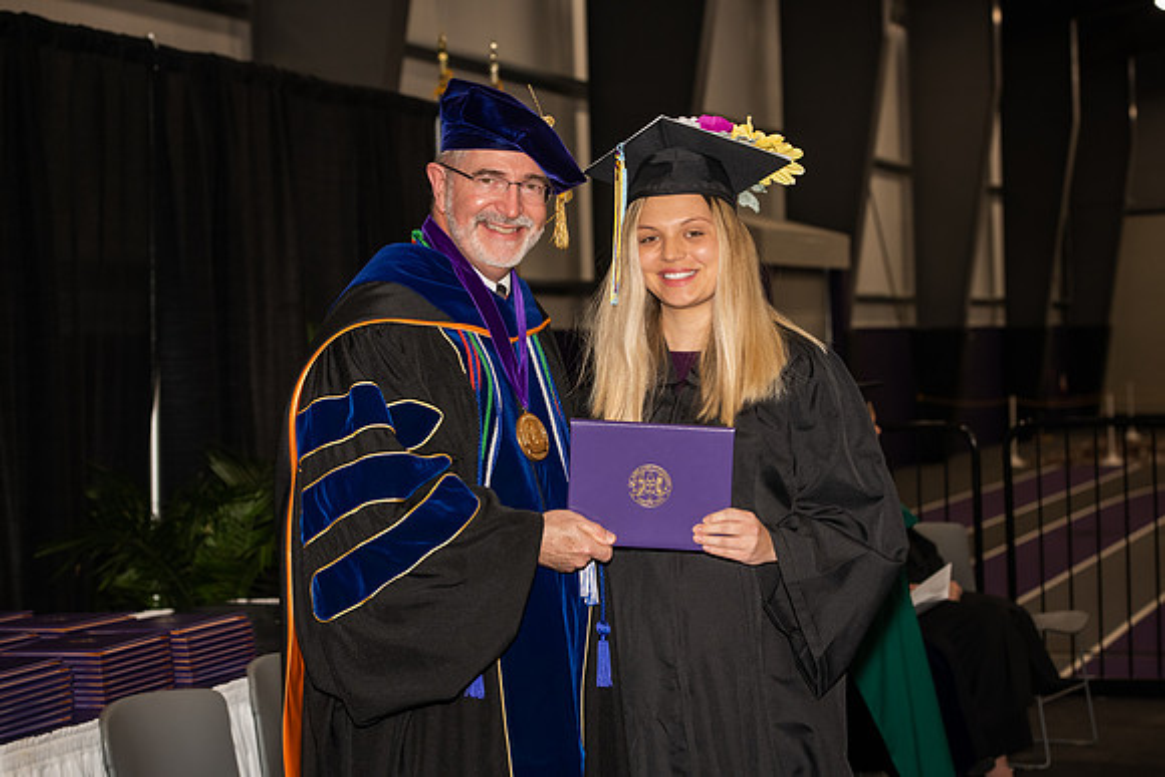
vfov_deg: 17.1
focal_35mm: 80
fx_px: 2589
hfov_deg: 25.4
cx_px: 582
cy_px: 388
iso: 1000
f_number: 5.6
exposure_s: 1/200
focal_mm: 80
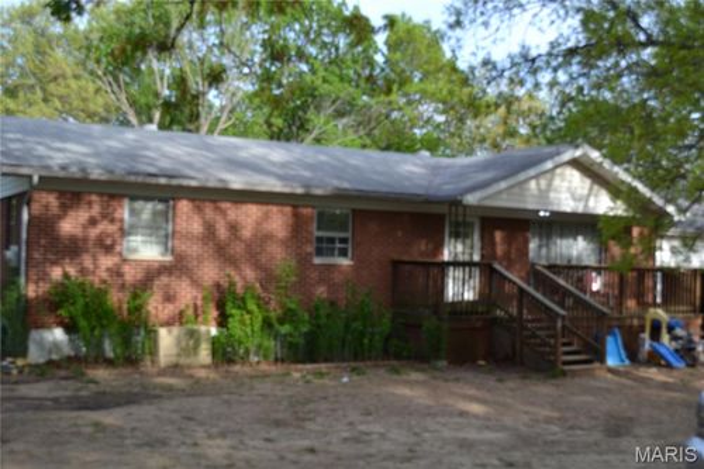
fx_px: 880
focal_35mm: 45
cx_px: 352
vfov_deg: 29.8
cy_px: 234
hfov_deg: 43.6
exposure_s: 1/125
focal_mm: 30
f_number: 5.6
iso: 100
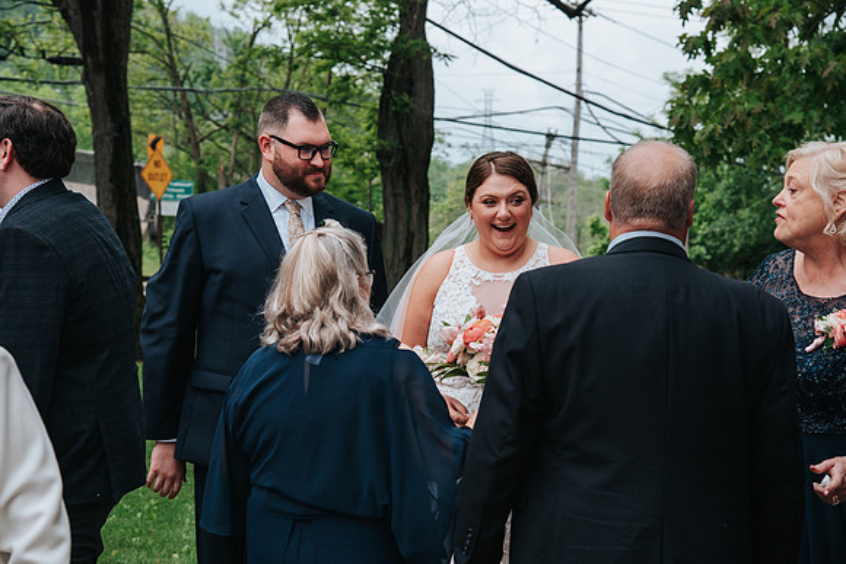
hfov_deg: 27.6
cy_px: 282
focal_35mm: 73
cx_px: 423
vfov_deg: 18.6
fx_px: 1719
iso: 400
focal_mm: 70
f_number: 5.6
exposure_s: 1/500
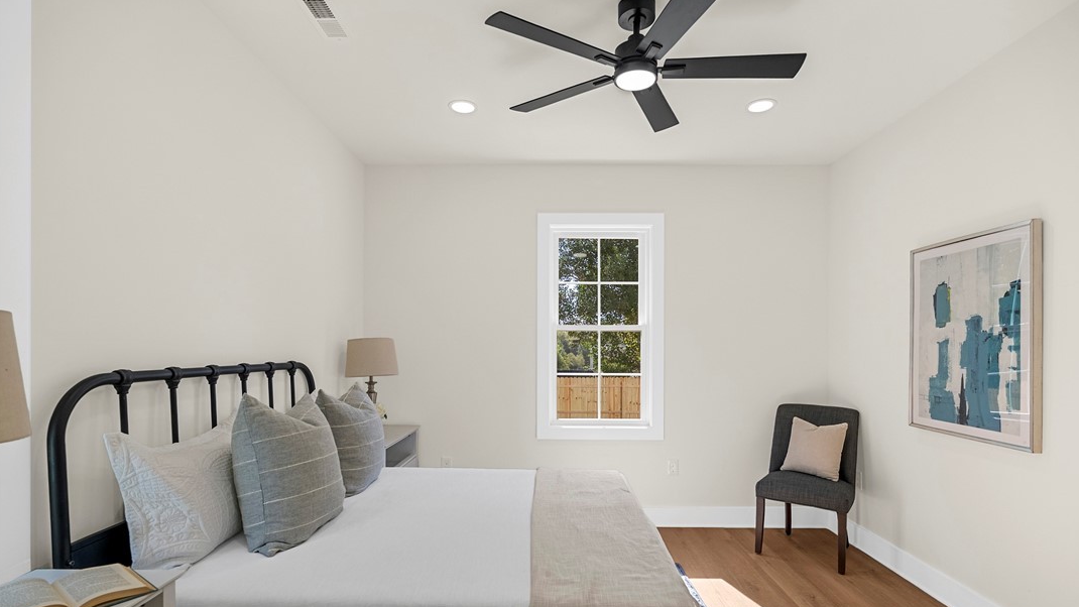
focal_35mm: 18
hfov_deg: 94.2
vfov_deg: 62.0
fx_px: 502
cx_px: 541
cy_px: 355
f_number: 4
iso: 800
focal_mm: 16.5
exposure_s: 1/50
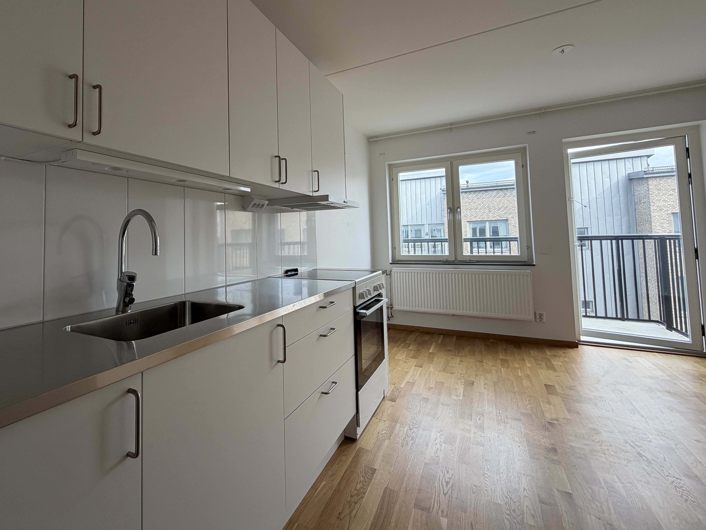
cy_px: 221
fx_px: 347
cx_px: 291
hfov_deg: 90.1
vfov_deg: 74.2
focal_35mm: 17
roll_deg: +1.4
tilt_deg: +3.0
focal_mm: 2.22
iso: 80
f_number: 2.2
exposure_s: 1/121
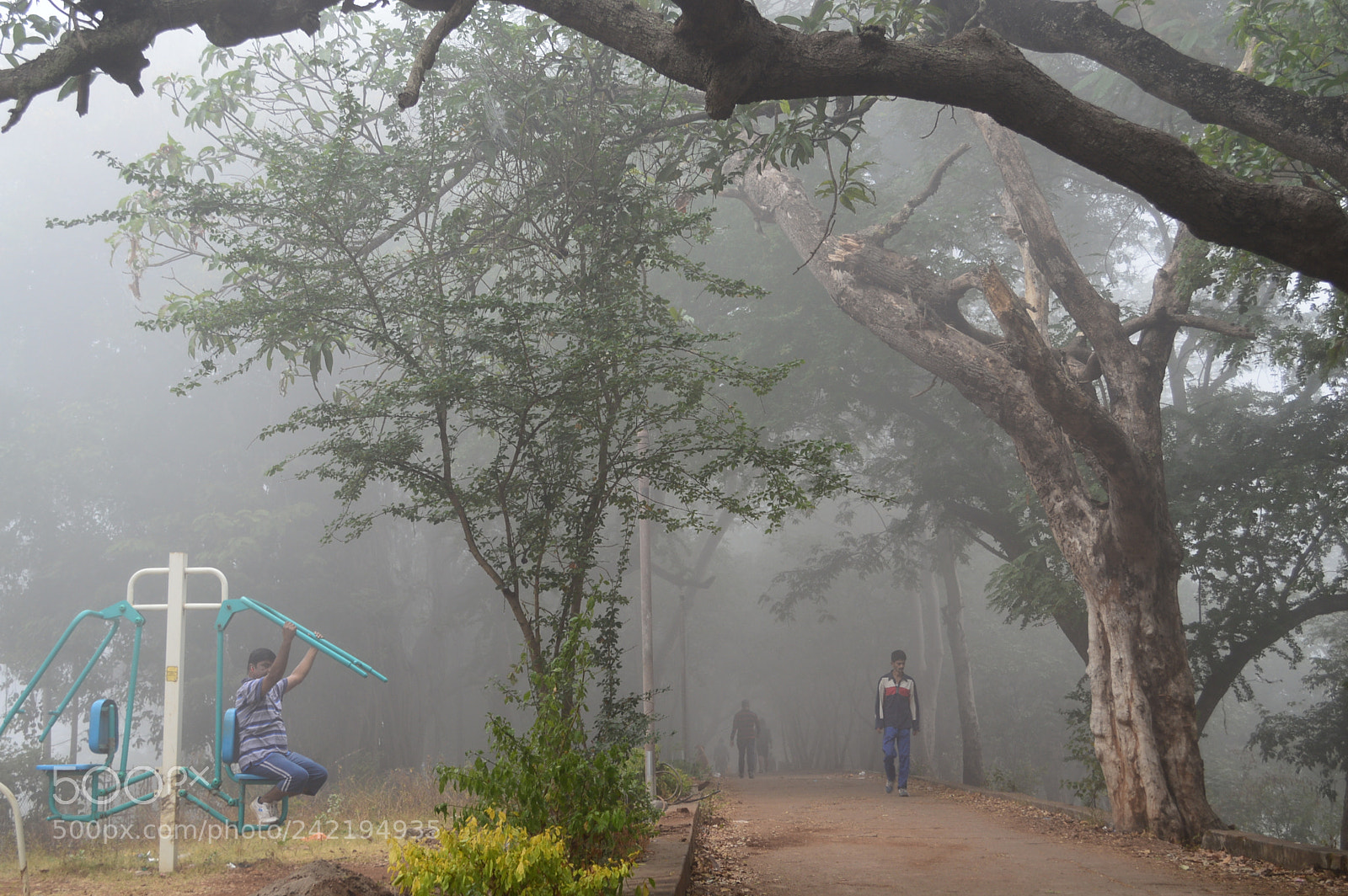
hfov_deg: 41.1
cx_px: 674
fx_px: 1796
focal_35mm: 48
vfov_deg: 28.0
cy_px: 448
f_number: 5.6
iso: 100
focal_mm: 32
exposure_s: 1/30
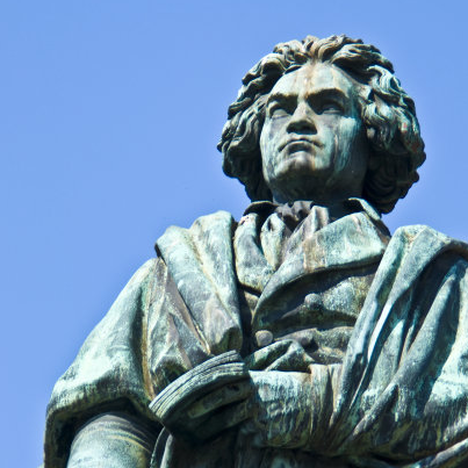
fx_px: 3987
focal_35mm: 261
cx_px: 235
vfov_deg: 6.7
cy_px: 275
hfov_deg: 6.7
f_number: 6
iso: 200
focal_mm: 135
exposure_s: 1/500
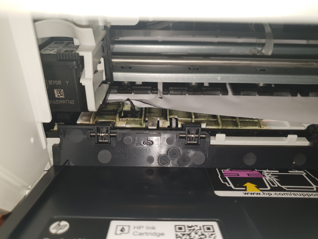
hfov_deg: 67.3
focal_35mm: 26
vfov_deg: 53.1
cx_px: 159
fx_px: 239
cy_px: 120
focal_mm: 4.3
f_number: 1.5
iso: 50
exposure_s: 1/518
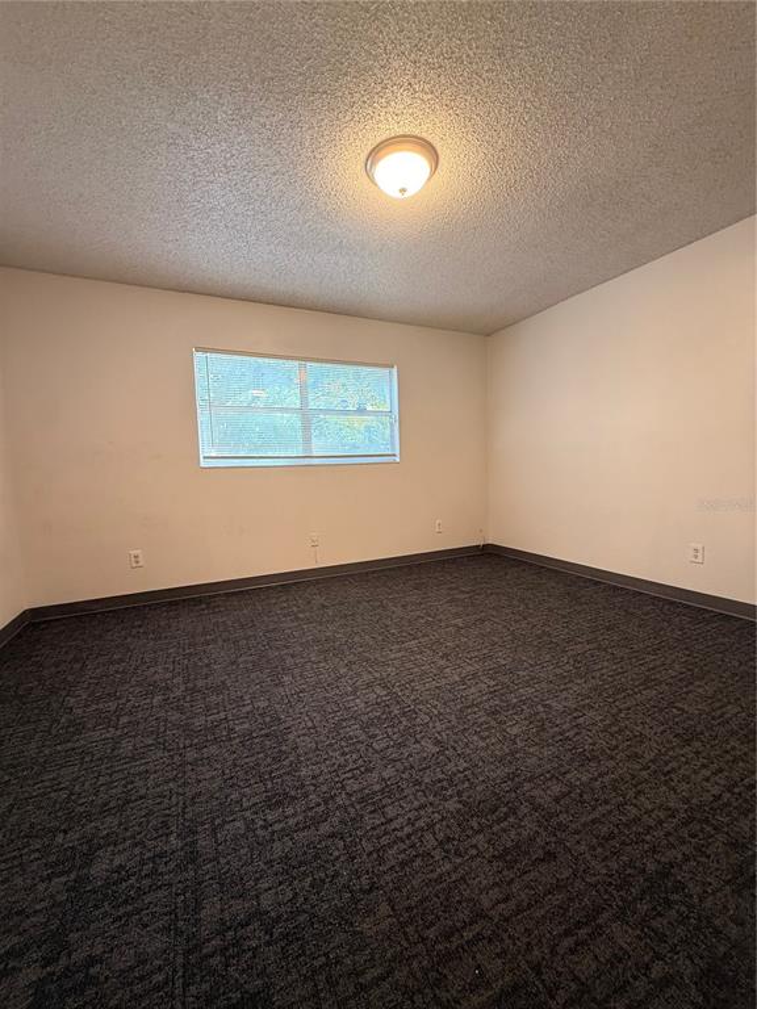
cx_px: 378
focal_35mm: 14
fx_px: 408
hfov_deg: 85.7
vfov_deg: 102.1
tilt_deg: -4.1
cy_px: 504
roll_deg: +2.0
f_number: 2.2
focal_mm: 2.22
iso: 250
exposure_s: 1/60
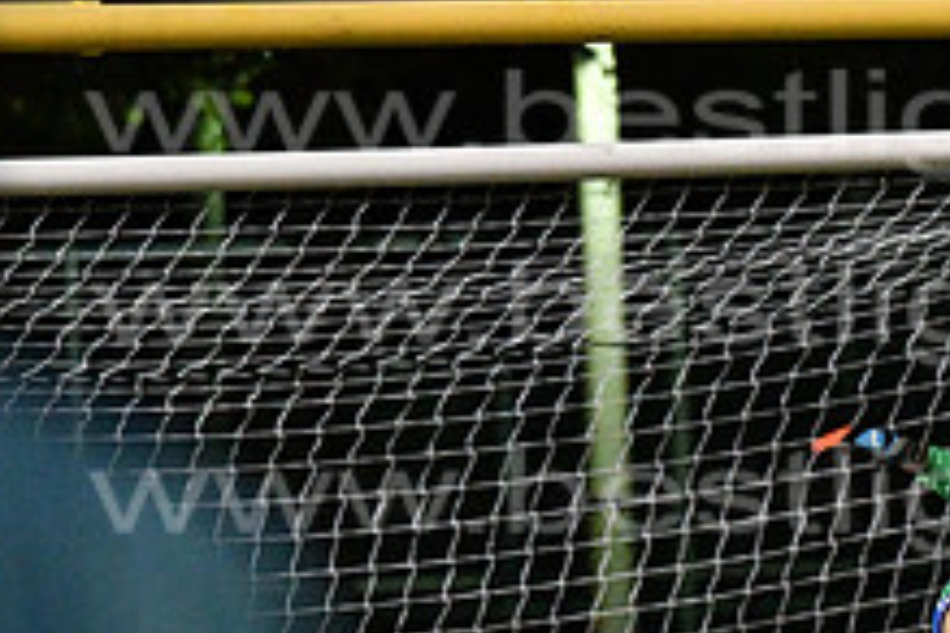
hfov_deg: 1.7
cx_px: 1089
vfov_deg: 1.2
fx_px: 31427
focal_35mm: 1191
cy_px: 787
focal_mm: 300
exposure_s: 1/640
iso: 10000
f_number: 3.5
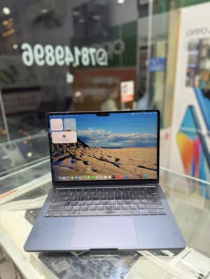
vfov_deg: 71.6
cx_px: 105
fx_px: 194
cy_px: 140
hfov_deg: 56.8
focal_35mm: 24
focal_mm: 6.76
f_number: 1.78
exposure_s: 1/168
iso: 80
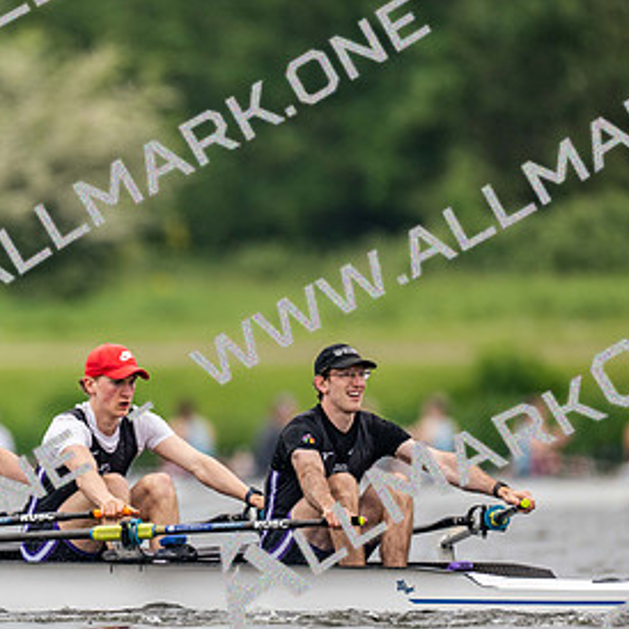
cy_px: 424
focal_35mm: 1079
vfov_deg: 1.6
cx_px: 23
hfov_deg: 1.6
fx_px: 22182
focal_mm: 600
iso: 720
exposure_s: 1/2000
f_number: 4
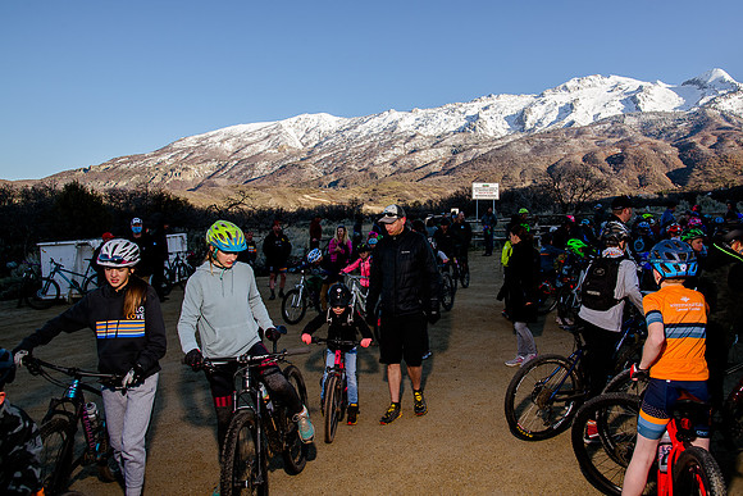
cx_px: 406
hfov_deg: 62.6
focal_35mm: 30
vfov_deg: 44.2
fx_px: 610
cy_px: 225
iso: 400
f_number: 8
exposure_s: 1/400
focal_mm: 27
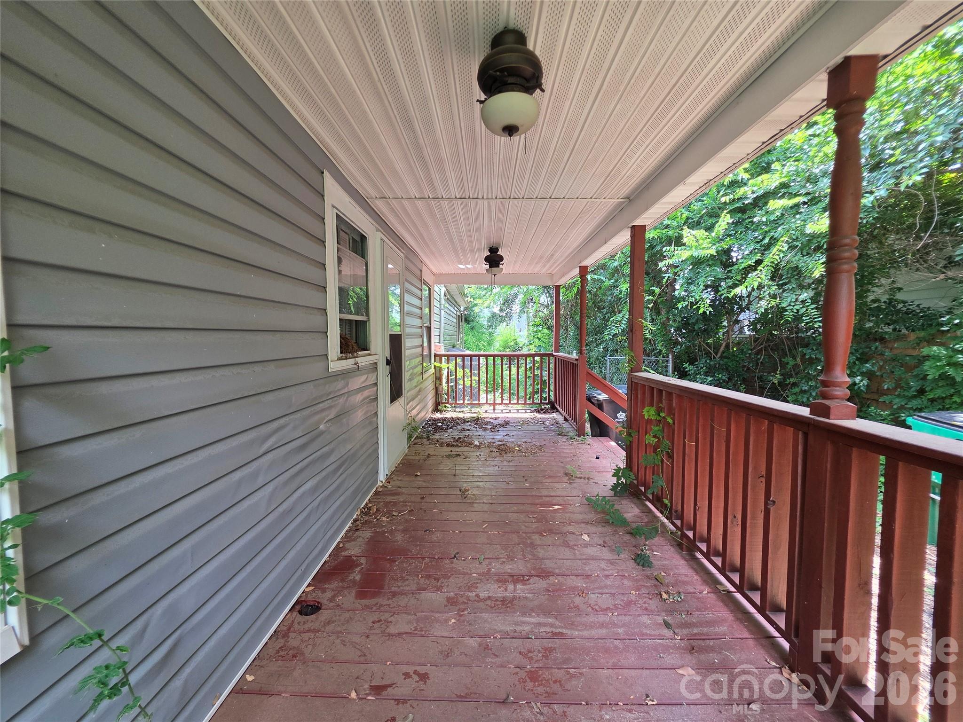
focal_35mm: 13
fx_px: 362
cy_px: 361
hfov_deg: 106.2
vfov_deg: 89.9
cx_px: 482
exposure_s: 1/120
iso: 80
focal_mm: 2.2
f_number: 1.9
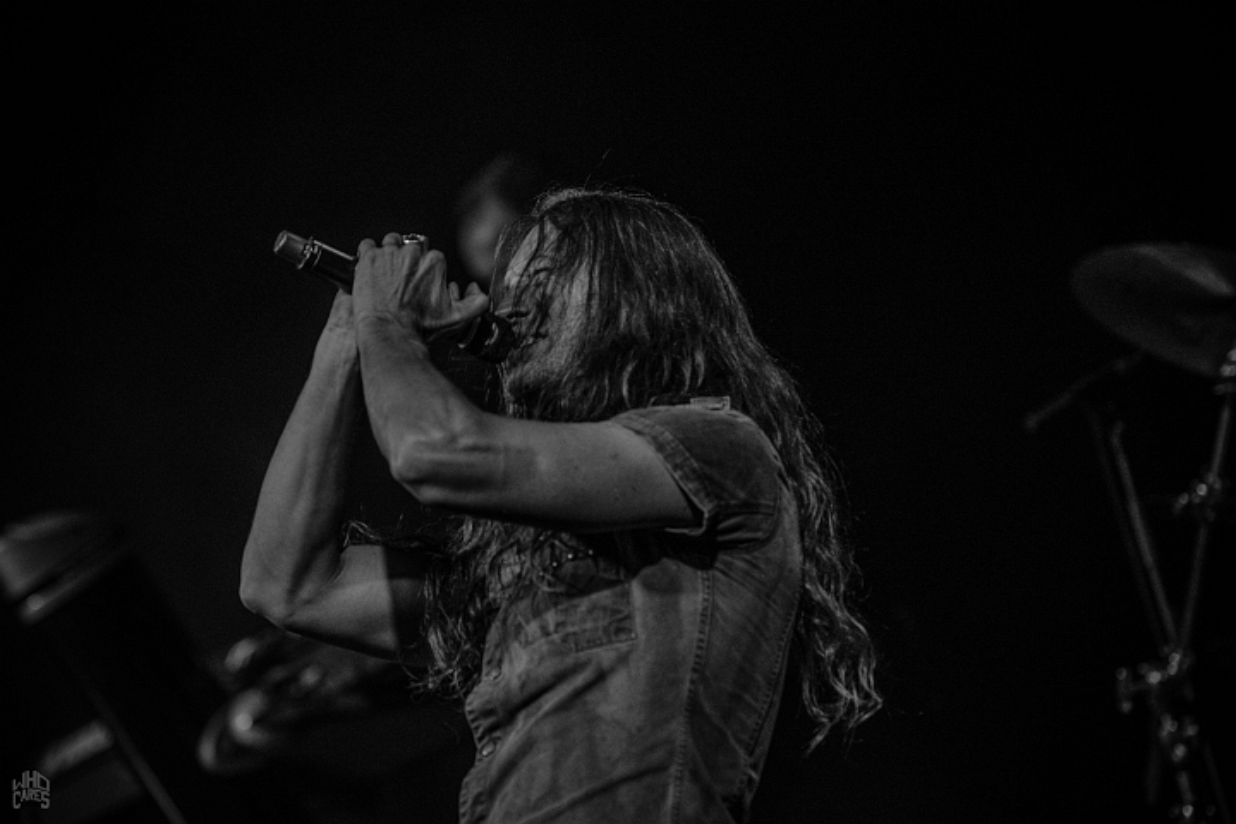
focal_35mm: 248
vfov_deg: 5.6
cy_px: 412
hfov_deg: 8.3
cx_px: 618
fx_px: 8497
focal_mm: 165
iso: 1250
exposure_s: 1/100
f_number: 2.8
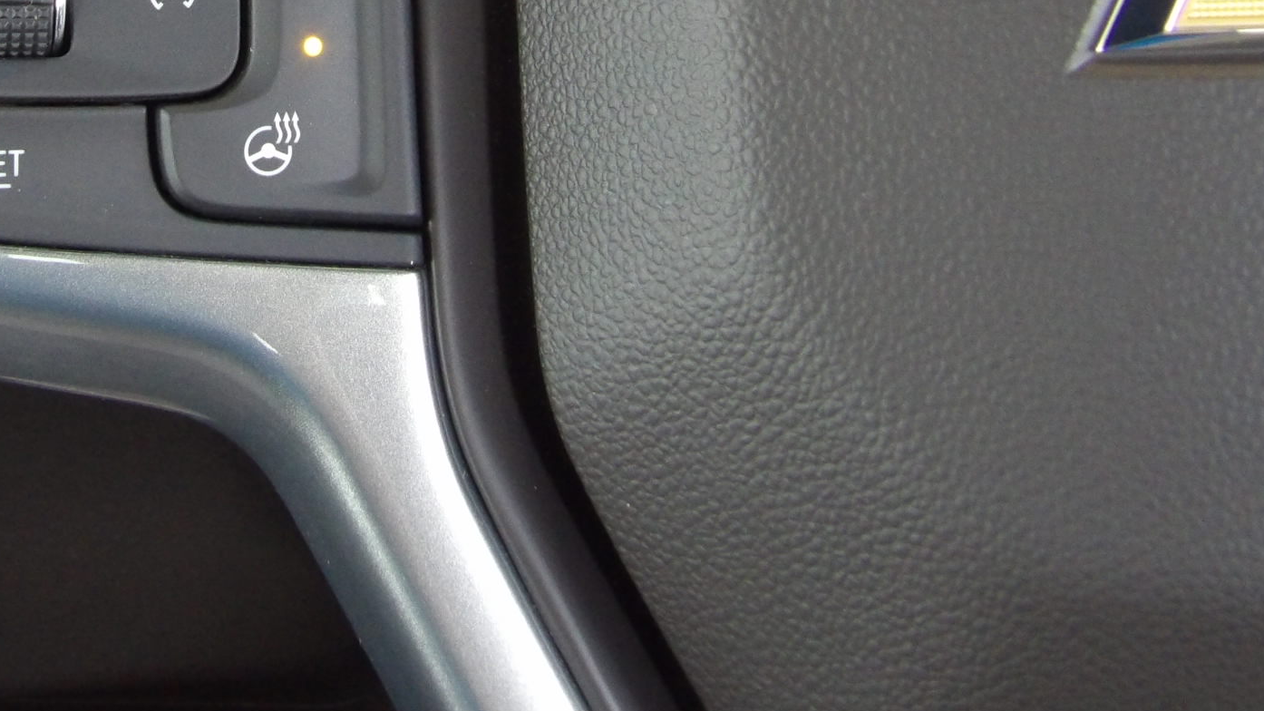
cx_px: 266
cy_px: -77
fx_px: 2648
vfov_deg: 14.9
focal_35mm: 79
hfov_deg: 26.4
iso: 448
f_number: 3.7
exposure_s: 1/20
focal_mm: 7
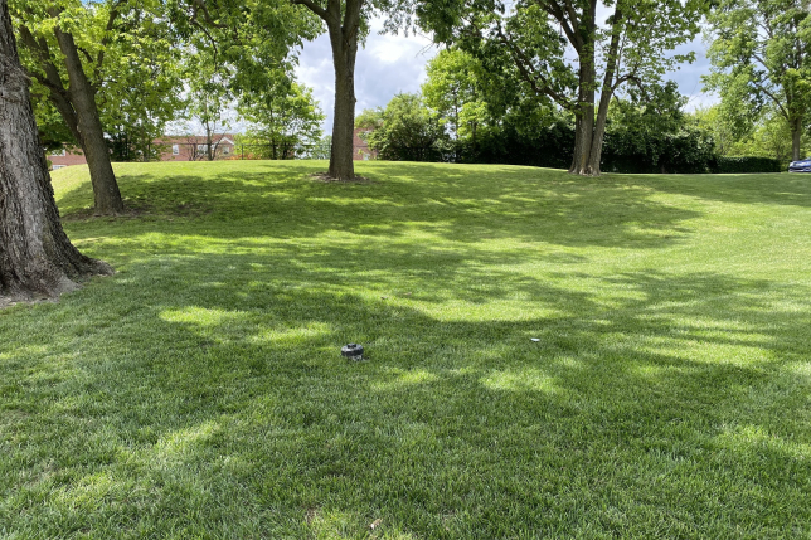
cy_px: 306
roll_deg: +0.5
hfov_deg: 65.5
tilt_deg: -9.2
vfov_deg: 46.3
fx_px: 631
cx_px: 395
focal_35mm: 28
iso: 32
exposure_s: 1/623
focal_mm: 4.25
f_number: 1.8
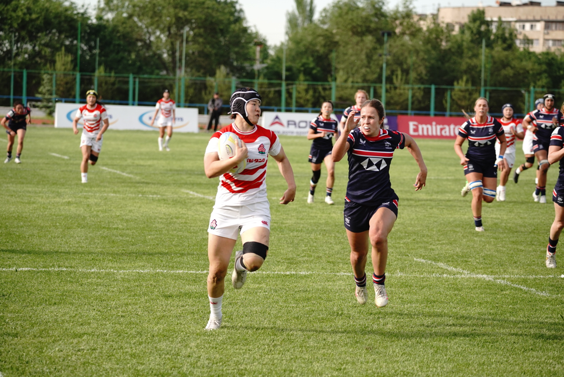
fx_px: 2372
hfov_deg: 13.6
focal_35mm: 151
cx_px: 282
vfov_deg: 9.1
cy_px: 188
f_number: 5.6
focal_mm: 151.3
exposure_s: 1/800
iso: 400
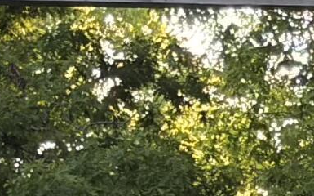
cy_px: 455
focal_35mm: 430
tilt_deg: +2.6
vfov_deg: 3.0
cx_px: 611
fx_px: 3677
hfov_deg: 4.8
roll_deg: +0.2
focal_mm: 5.96
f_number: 1.6
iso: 100
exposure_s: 1/211
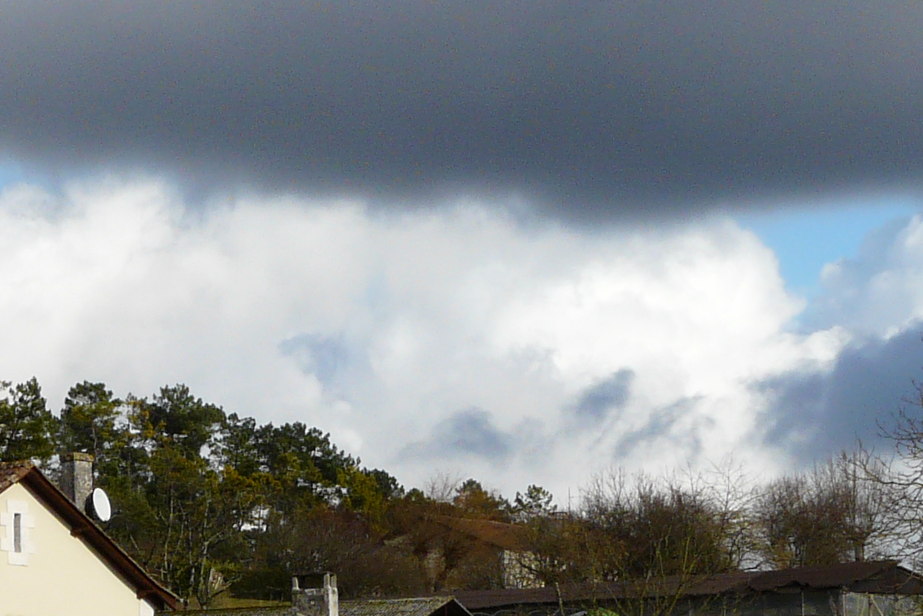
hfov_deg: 11.7
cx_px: -367
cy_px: 357
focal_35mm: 170
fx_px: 4359
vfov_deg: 8.1
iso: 100
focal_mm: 9.2
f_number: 5.6
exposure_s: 1/500
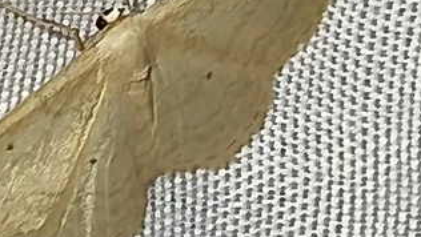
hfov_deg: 8.4
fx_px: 2881
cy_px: 134
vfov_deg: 4.7
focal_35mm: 258
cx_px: 163
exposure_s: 1/50
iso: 125
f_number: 1.7
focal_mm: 5.31
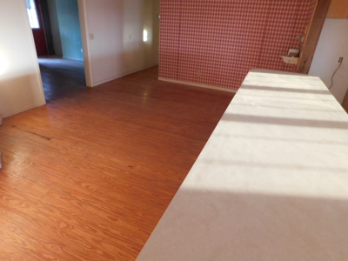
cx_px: 174
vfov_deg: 58.9
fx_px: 231
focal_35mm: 23
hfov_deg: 73.9
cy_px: 130
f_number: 3
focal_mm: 4
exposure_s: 1/15
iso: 400
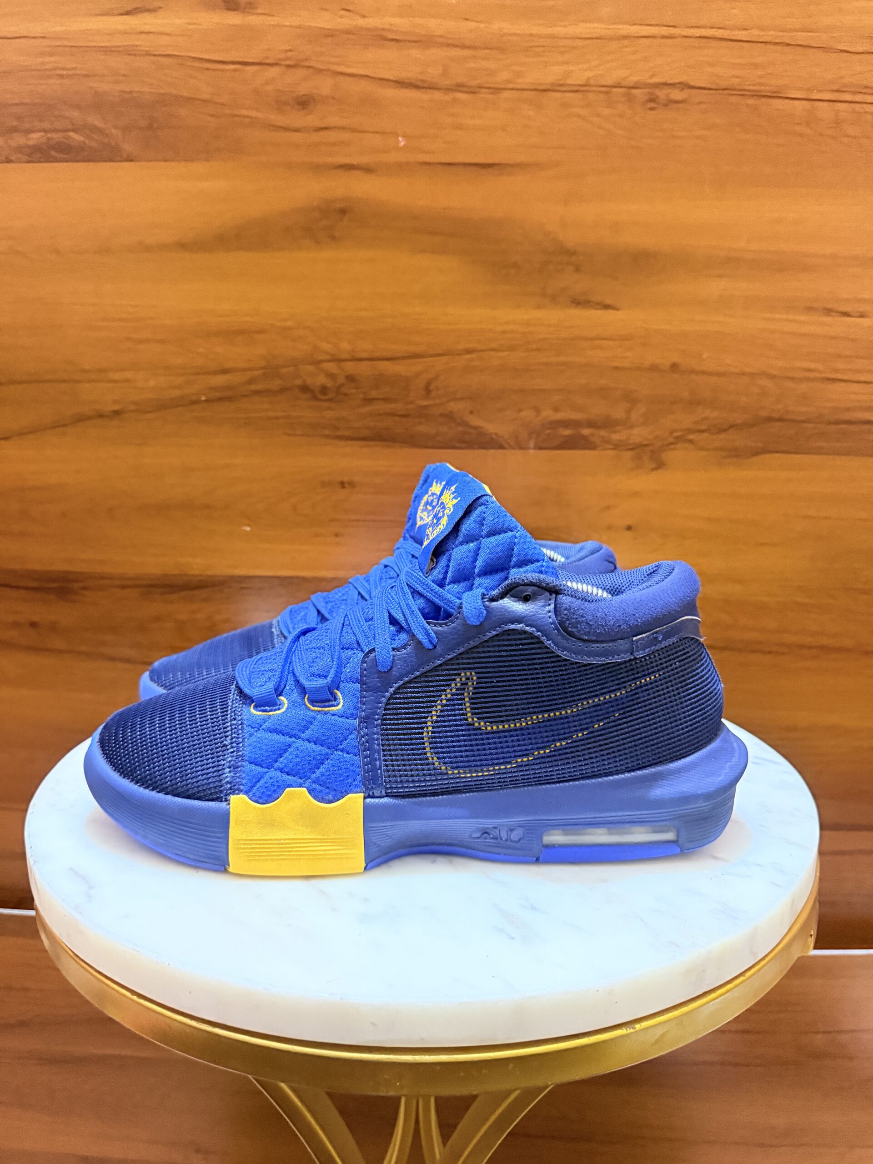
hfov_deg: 56.8
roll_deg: -1.8
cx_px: 436
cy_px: 582
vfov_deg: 71.6
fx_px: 807
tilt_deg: -10.9
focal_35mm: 24
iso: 800
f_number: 1.78
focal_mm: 6.76
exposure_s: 1/33
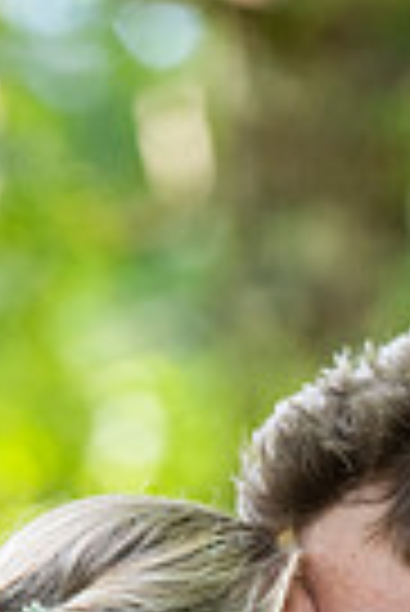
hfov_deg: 2.6
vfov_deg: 3.9
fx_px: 9031
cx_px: 387
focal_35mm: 530
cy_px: 990
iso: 1250
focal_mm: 160
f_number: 3.2
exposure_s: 1/1250
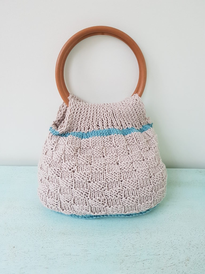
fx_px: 205
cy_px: 137
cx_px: 102
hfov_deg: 53.1
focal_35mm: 26
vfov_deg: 67.3
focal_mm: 4.2
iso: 200
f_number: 1.7
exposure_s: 1/50
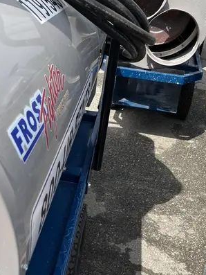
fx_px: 381
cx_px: 88
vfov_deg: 39.6
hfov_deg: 30.2
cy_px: 149
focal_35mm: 48
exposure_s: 1/2062
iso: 50
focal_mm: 5.1
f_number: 1.6
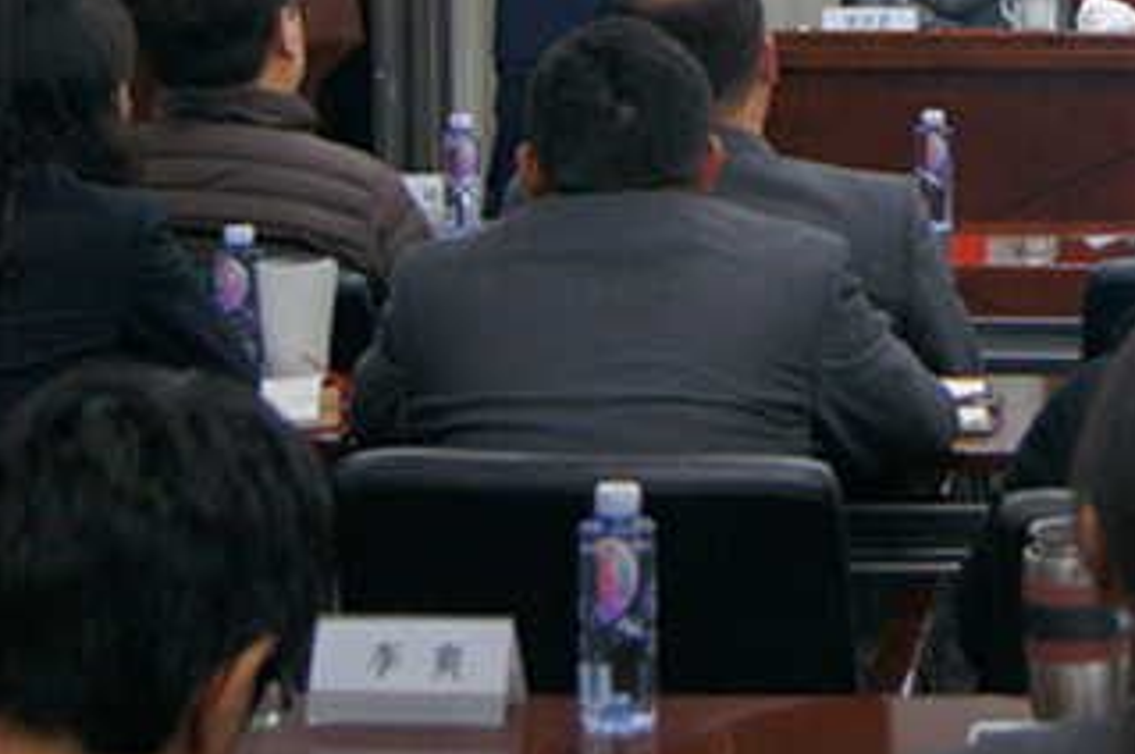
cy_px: -82
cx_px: 1228
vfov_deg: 12.2
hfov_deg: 18.0
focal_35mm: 110
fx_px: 3464
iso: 800
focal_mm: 26
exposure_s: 1/50
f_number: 4.5
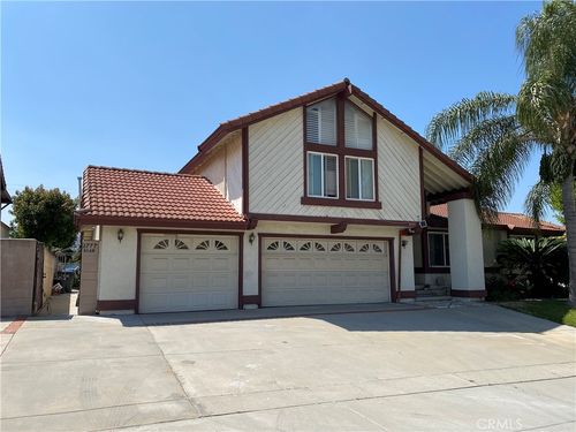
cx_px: 288
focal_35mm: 26
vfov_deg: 53.1
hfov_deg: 67.3
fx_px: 433
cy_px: 216
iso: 32
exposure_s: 1/3300
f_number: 1.8
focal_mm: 4.25
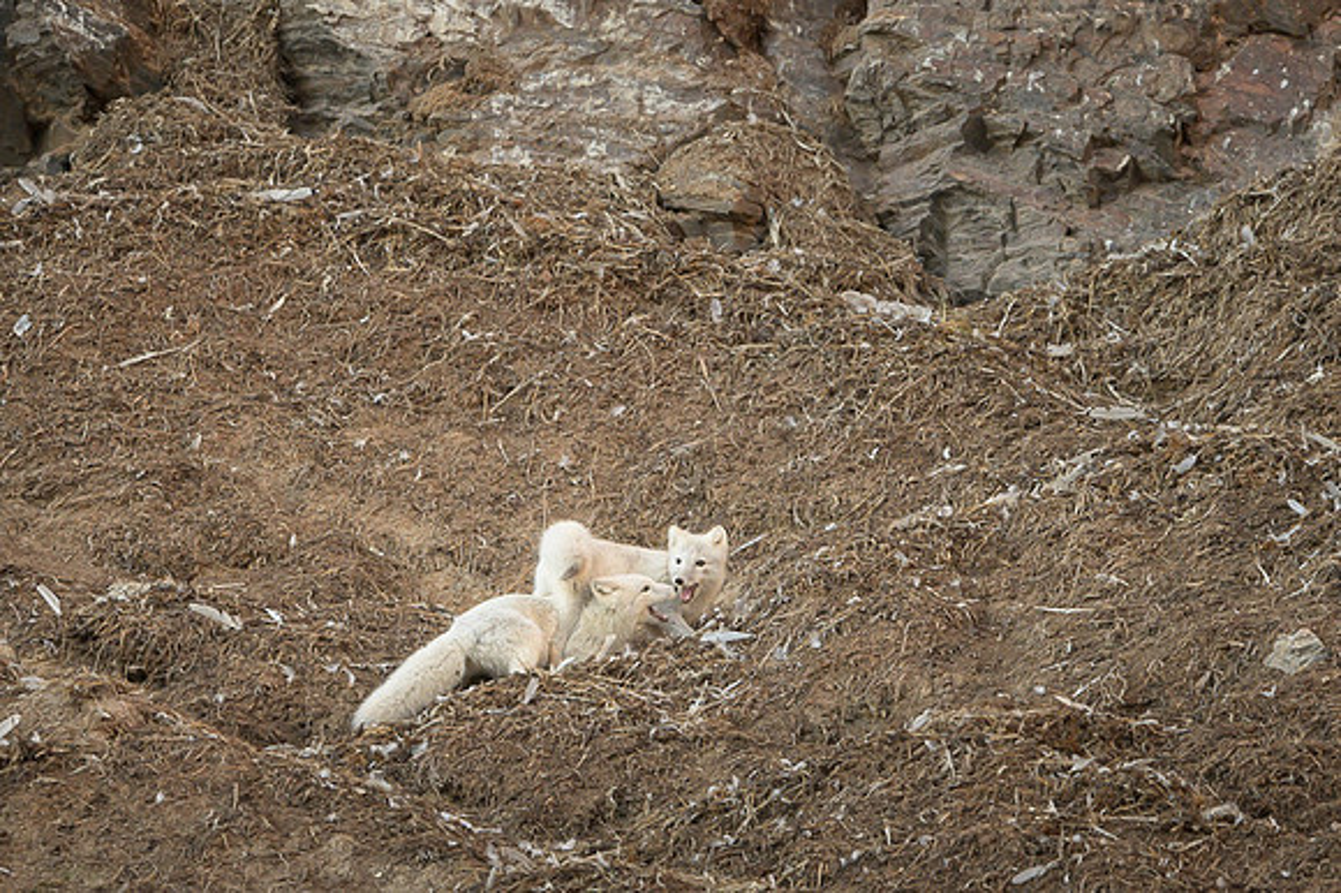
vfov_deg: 1.8
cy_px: 480
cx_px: 454
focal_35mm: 755
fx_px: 28097
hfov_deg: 2.7
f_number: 4
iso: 2000
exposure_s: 1/2000
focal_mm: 500
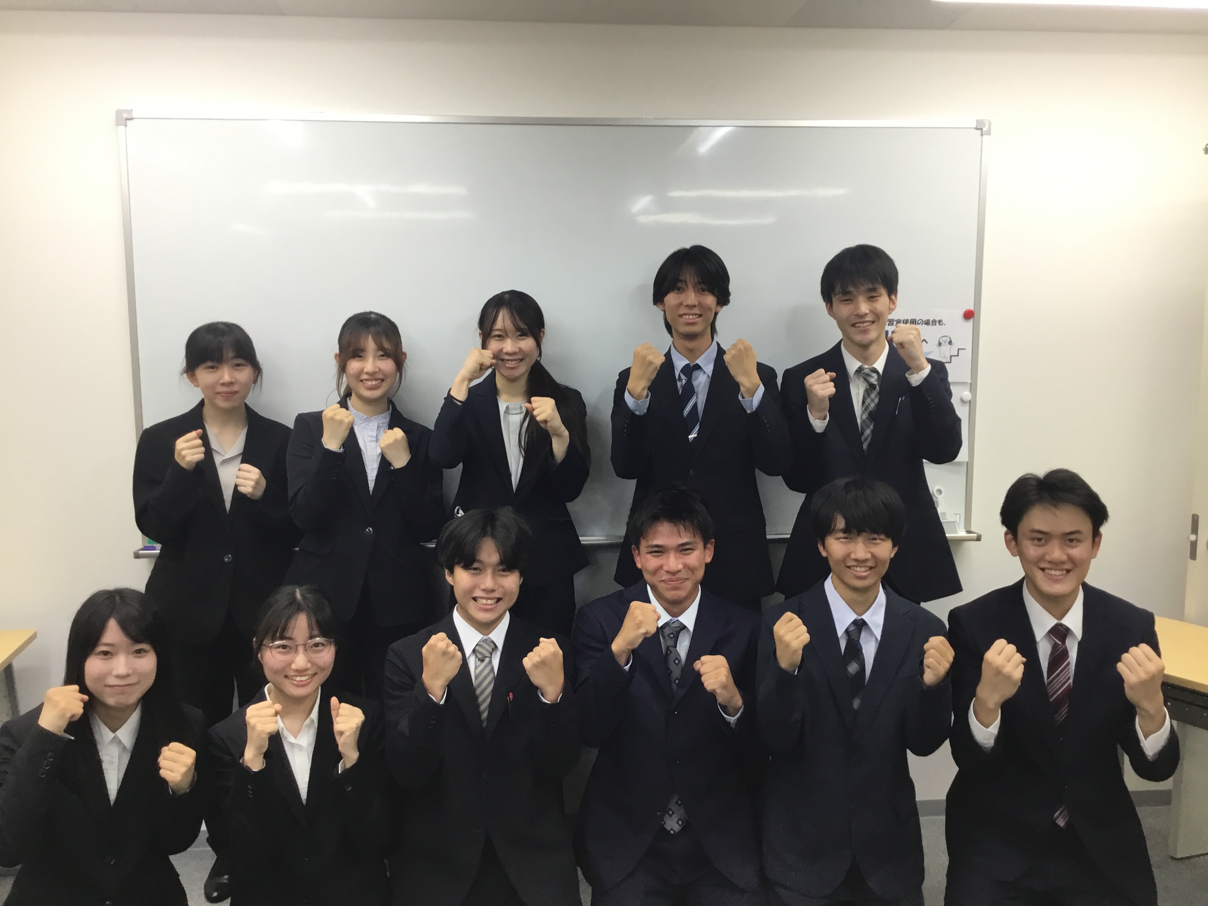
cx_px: 604
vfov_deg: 45.4
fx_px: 1082
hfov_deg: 58.4
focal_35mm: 31
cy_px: 453
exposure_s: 1/40
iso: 25
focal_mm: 3.3
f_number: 2.4
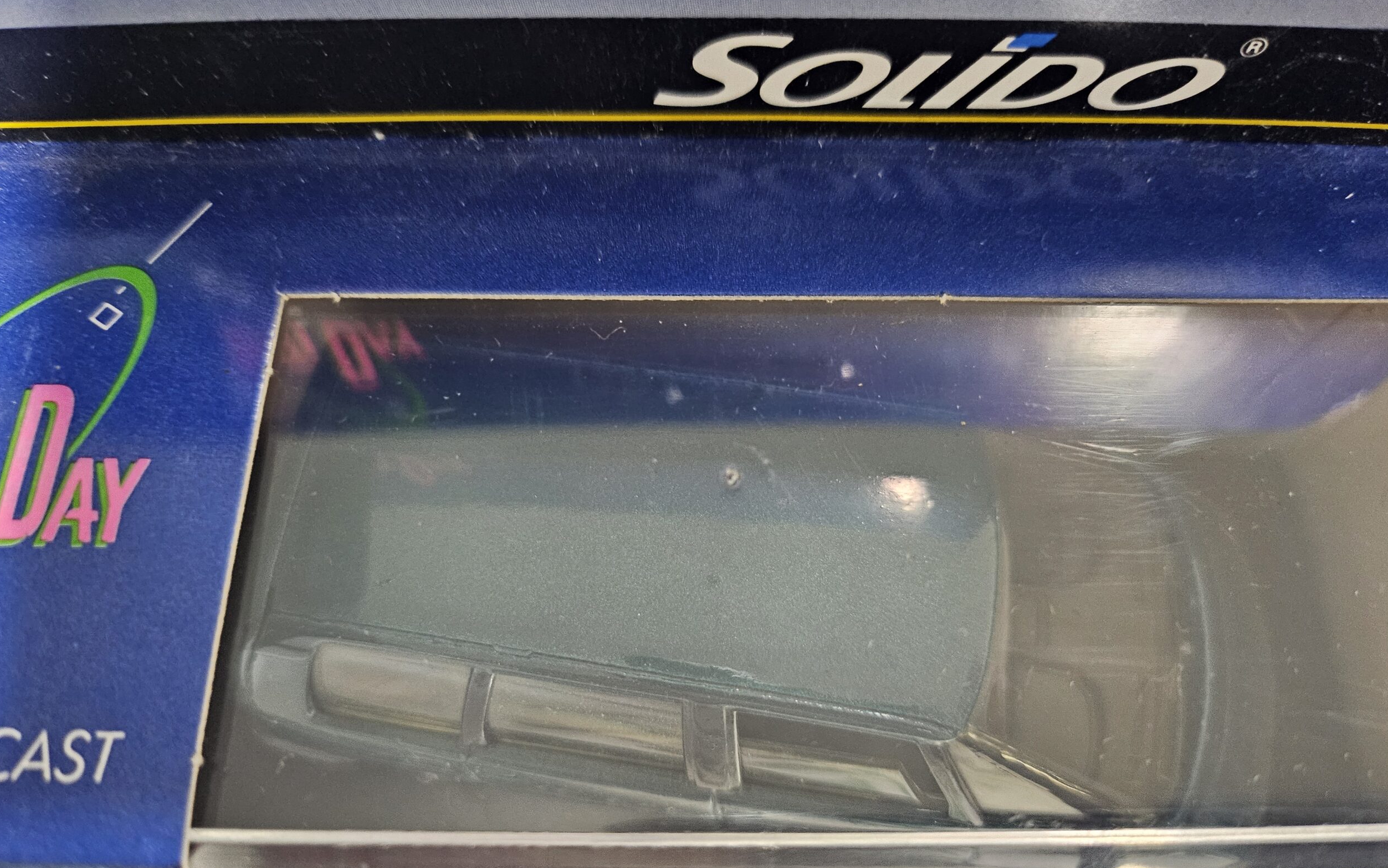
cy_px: 484
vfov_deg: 47.5
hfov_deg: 70.4
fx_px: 984
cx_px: 694
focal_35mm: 26
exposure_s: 1/33.3
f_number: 1.8
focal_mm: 5
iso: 640
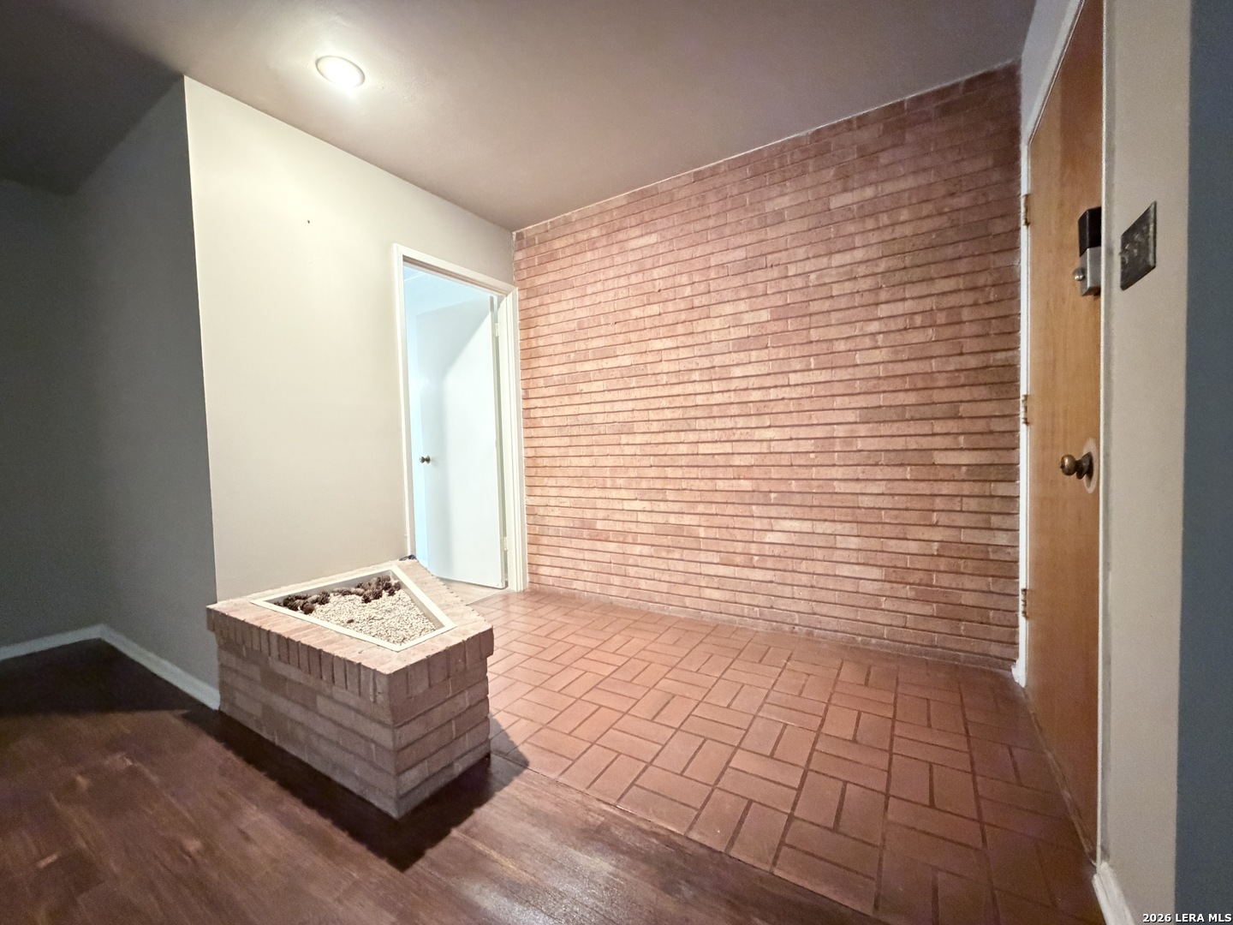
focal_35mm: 14
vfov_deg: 85.7
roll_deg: +2.0
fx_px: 499
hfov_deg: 102.1
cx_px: 616
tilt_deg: -1.6
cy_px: 462
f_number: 2.2
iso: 2000
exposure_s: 1/30
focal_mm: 2.22
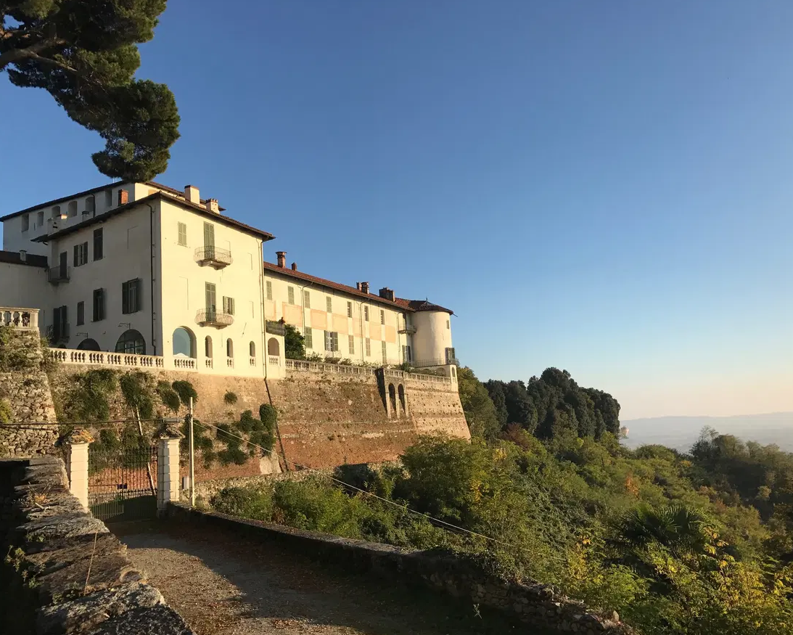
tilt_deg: +9.1
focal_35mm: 30
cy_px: 323
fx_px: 704
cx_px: 403
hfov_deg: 58.8
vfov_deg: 48.5
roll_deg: +3.7
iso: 20
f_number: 1.8
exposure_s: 1/2128
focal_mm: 3.99
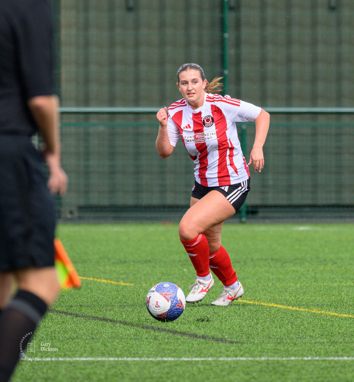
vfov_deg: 2.4
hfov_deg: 2.2
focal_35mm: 751
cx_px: 264
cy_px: 107
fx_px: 9043
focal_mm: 310
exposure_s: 1/1600
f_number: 5.3
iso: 640
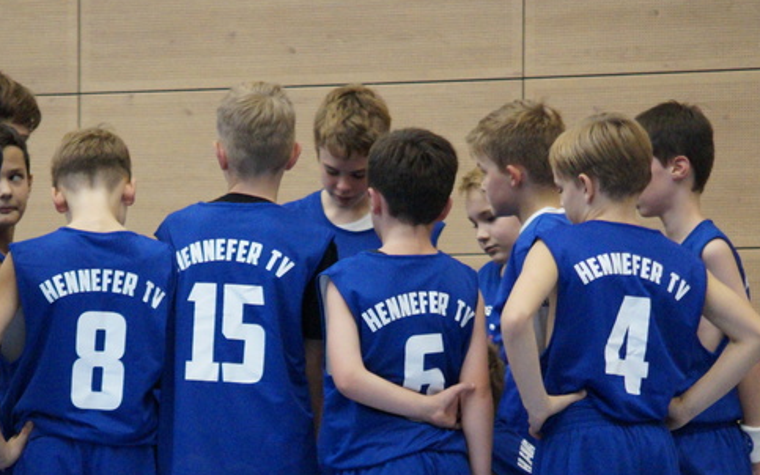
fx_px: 7519
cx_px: 308
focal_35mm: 363
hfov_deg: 5.8
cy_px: 492
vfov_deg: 3.6
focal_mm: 120
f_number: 2.8
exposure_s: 1/200
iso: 3200
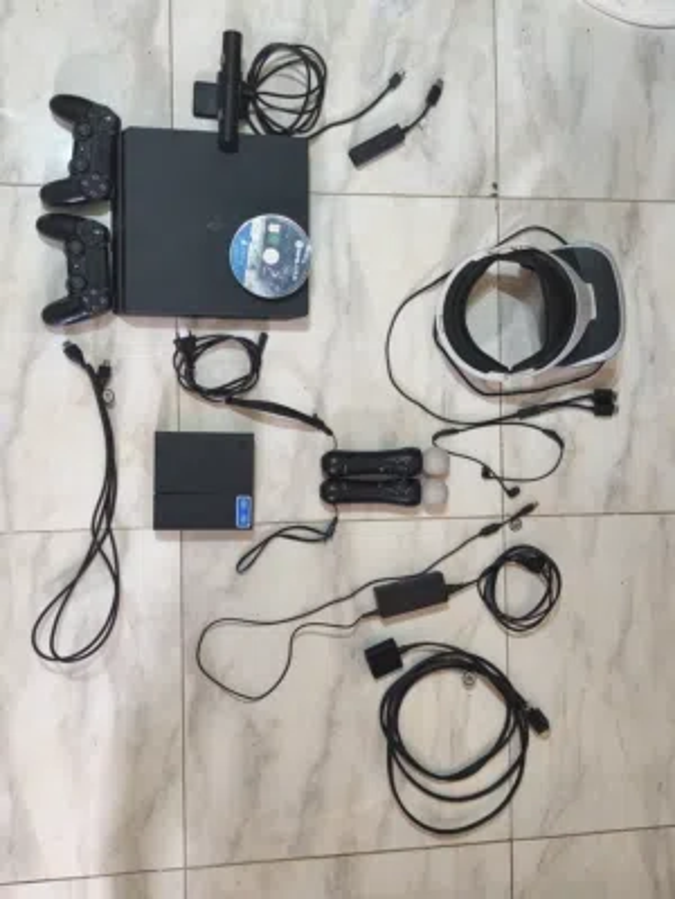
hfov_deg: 40.7
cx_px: 338
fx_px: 910
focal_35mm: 35
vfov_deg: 52.6
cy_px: 450
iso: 1000
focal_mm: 6.18
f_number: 1.65
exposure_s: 1/50
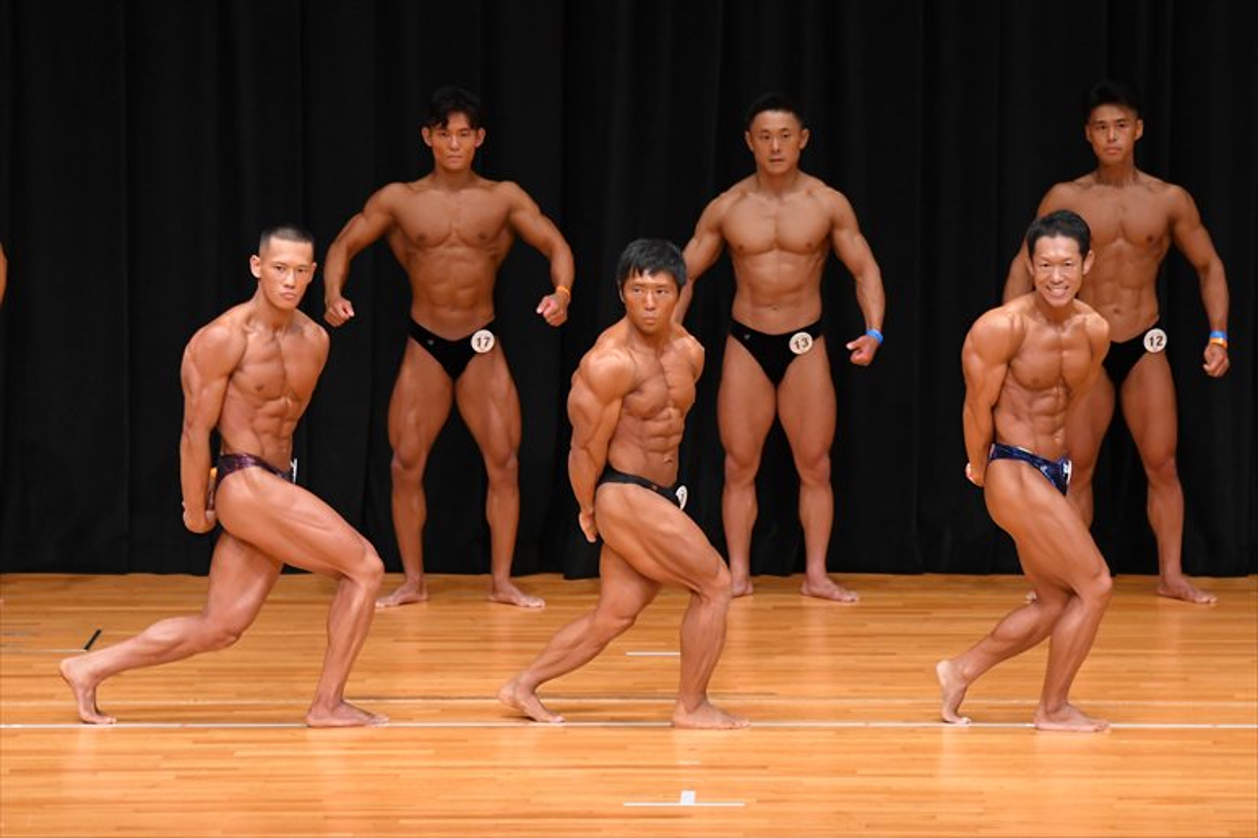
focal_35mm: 225
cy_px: 419
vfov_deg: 6.1
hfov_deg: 9.2
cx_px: 629
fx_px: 7859
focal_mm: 150
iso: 4000
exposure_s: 1/400
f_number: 5.6
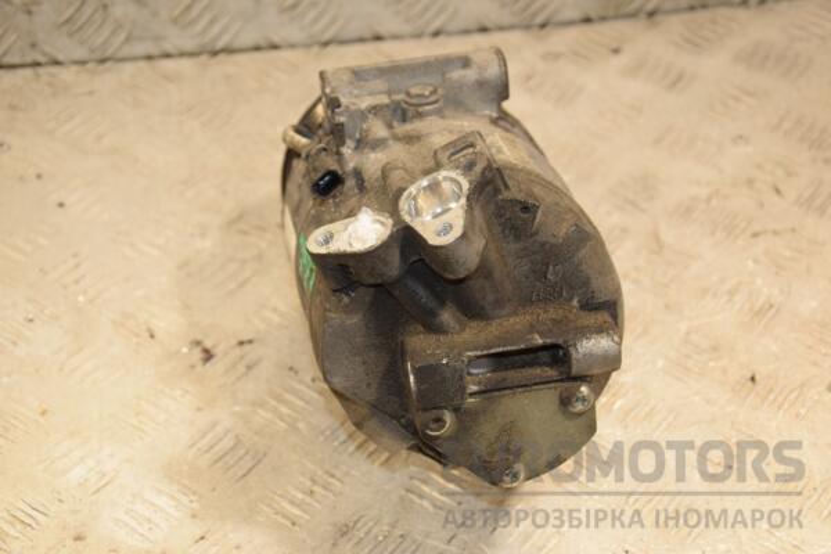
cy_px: 277
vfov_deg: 17.5
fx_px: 1800
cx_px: 416
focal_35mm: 78
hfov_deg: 26.0
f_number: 5.6
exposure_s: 1/200
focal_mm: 52
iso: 800
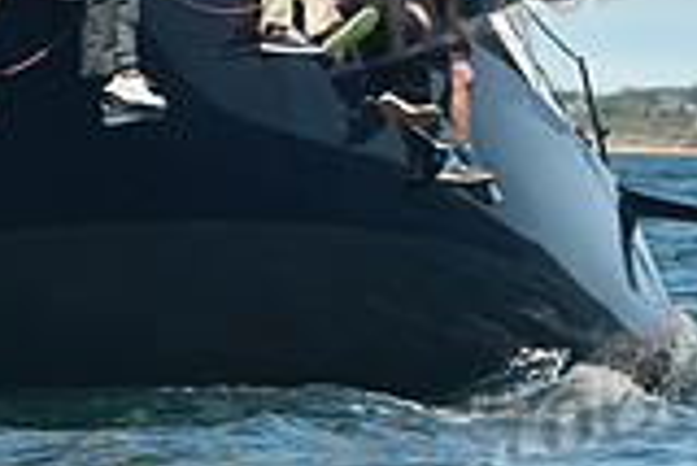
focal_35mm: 508
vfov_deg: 2.7
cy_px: -203
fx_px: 9844
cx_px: 96
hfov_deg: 4.1
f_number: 7.1
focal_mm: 140
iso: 320
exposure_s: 1/640
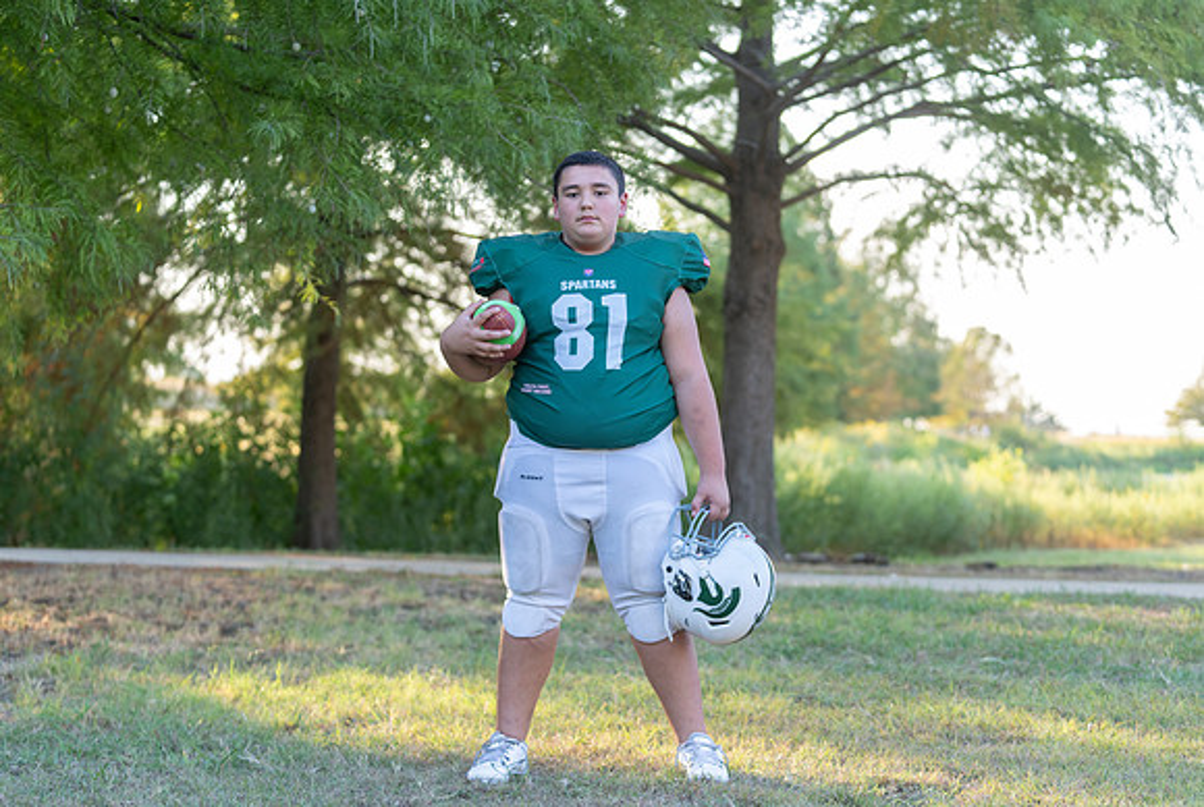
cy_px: 411
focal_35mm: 74
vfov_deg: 18.6
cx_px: 618
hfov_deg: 27.4
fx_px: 2466
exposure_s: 1/320
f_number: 2.8
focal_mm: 70
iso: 250
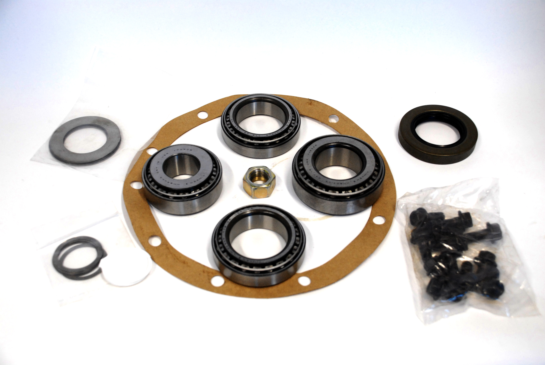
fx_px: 705
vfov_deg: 29.0
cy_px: 182
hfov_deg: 42.3
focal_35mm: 46
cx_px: 272
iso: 1250
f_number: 5
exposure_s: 1/60
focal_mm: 31
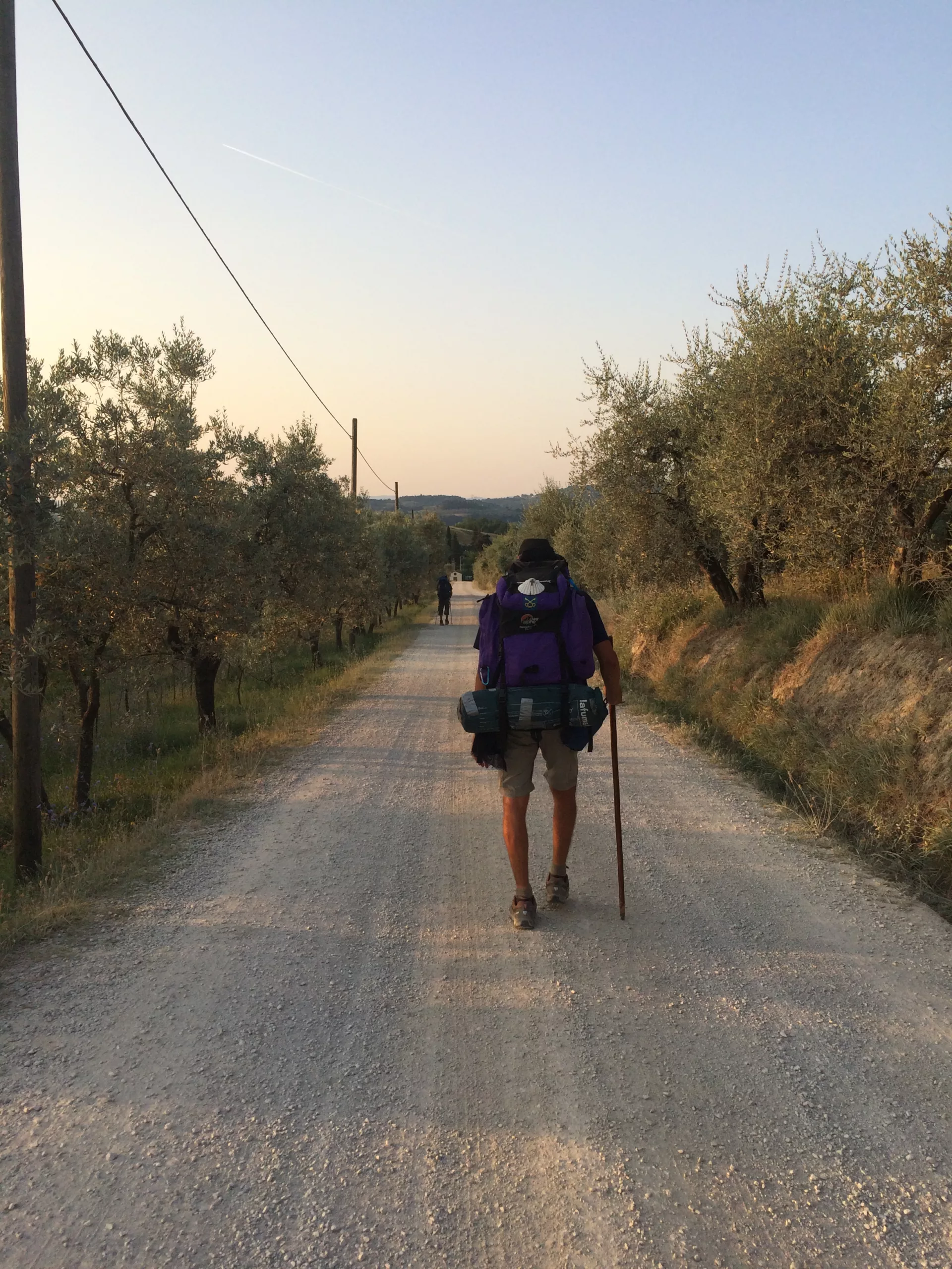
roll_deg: -2.2
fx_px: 1063
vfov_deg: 61.7
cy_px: 634
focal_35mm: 29
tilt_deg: -9.7
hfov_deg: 48.2
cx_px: 476
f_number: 2.2
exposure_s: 1/695
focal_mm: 4.15
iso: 32
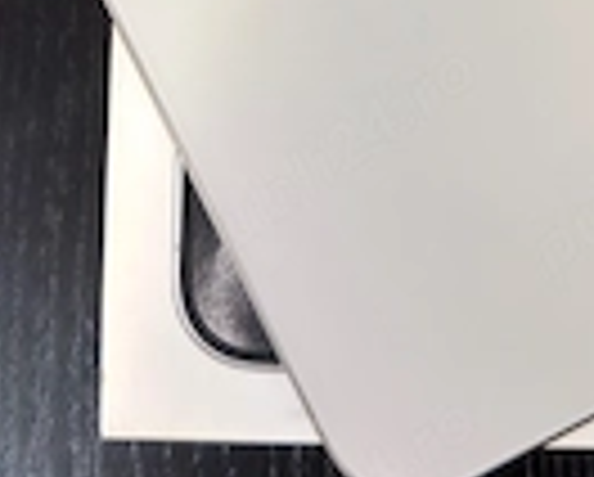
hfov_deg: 26.5
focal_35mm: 71
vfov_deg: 19.9
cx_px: 418
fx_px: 1250
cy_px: -135
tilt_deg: -84.7
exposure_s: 1/33
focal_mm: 6.76
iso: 500
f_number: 1.78
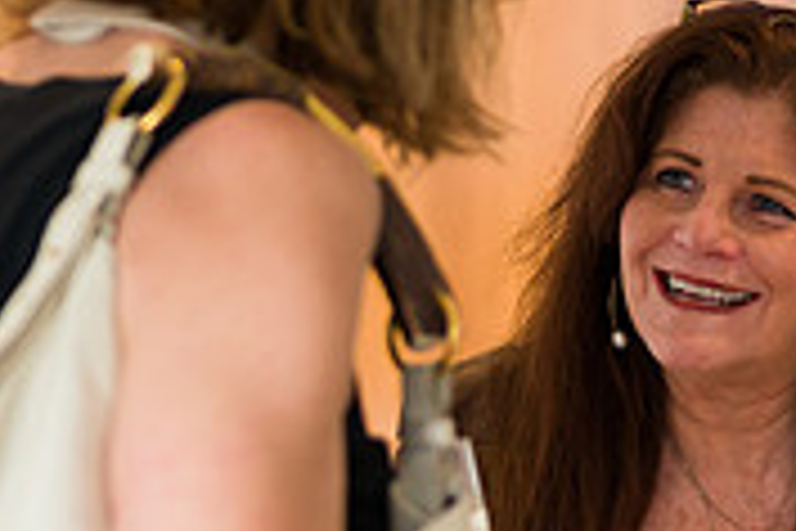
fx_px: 4488
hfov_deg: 10.1
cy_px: 536
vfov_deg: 6.7
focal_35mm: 203
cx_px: 760
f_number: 3.2
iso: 640
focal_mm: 62
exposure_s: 1/400
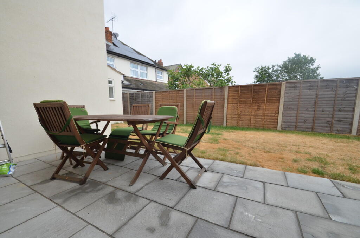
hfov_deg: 100.5
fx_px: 150
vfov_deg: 77.1
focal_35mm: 15
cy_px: 119
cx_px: 180
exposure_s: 1/60
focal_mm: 10
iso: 100
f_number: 8
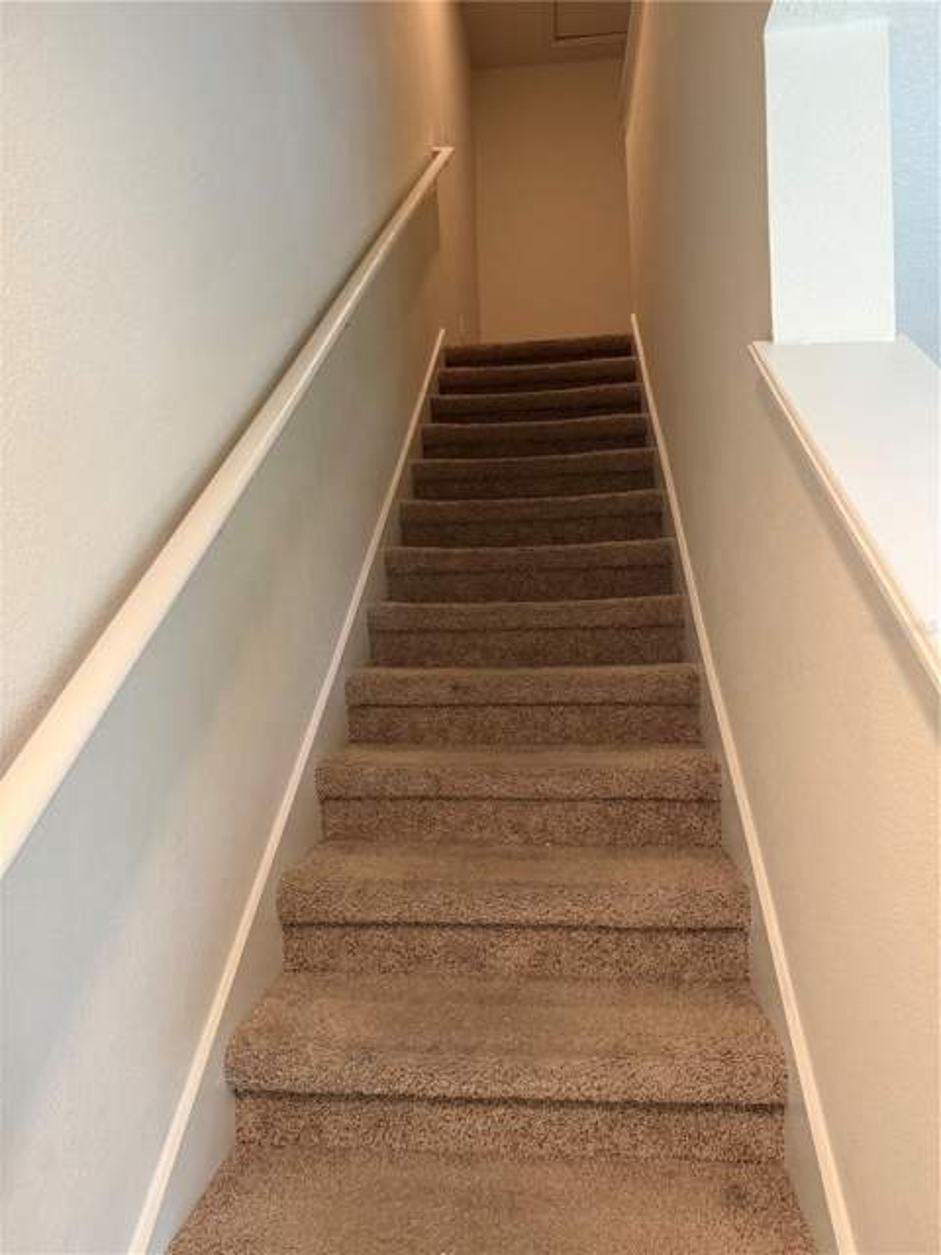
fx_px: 870
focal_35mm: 24
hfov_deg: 56.8
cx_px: 470
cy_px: 628
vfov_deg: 71.6
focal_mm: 6.76
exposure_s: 1/60
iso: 160
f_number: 1.78
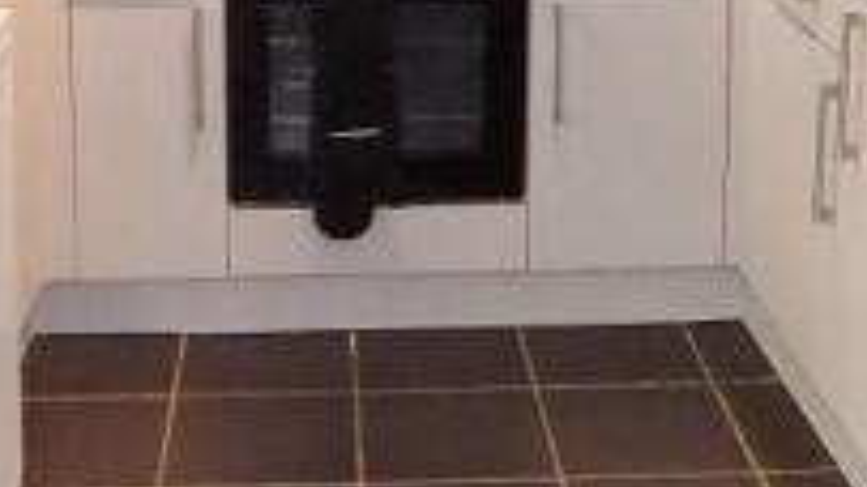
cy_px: -177
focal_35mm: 72
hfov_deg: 29.4
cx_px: 408
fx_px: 1655
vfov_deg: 15.8
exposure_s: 1/30
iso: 320
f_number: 3.1
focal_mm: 4
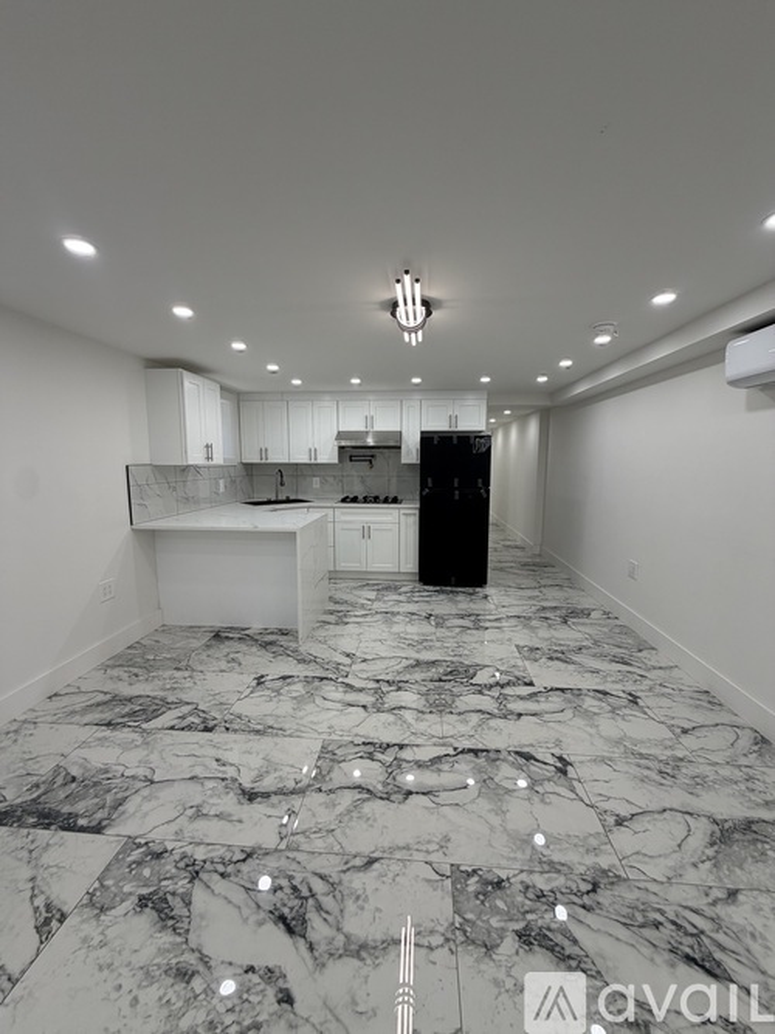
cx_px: 388
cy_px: 517
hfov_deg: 85.7
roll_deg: -0.1
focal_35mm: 14
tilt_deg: -8.7
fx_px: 418
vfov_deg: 102.1
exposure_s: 1/120
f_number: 2.2
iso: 80
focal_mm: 2.22
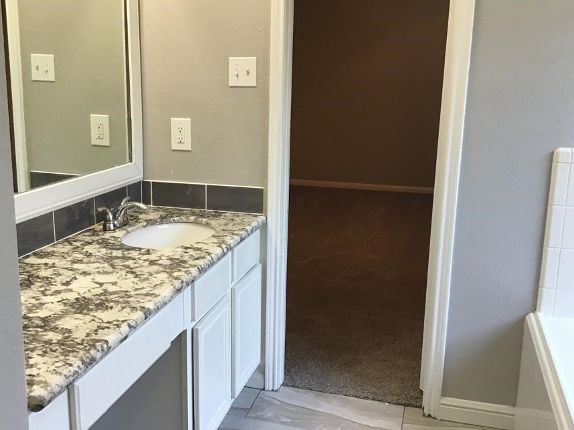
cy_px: 201
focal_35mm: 37
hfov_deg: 50.0
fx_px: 613
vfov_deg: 38.6
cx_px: 250
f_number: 2.4
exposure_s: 1/30
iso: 40
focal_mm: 3.3
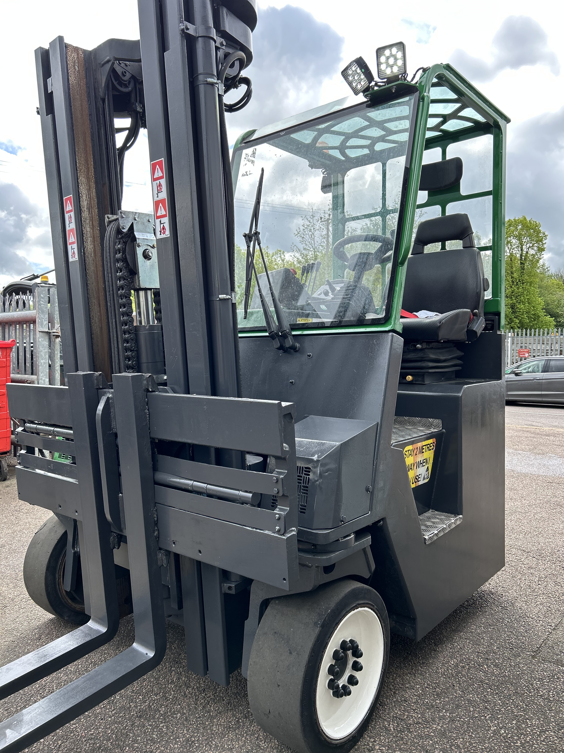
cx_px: 282
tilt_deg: -2.6
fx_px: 565
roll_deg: -0.3
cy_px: 376
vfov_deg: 67.3
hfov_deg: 53.1
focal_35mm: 26
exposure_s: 1/1068
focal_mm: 5.7
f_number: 1.5
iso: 50
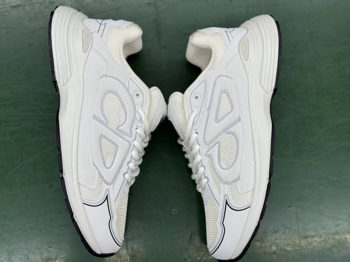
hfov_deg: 39.7
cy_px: 131
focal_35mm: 48
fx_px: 485
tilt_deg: -84.1
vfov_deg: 30.3
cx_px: 175
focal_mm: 6.76
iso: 50
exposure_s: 1/121
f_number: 1.78
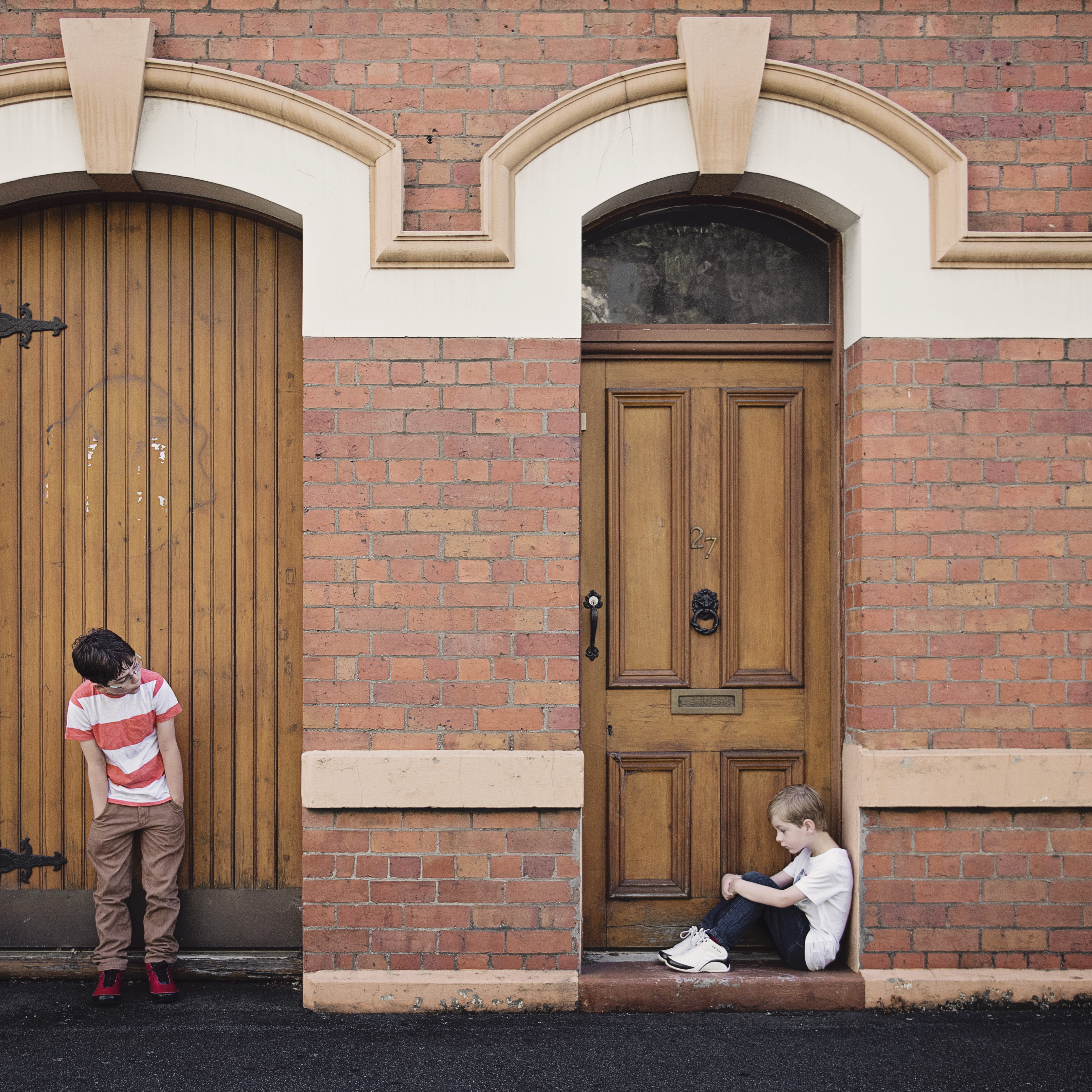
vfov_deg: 40.9
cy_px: 605
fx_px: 1463
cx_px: 437
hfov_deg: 40.7
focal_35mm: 41
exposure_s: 1/1600
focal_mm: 29
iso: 500
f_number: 2.8
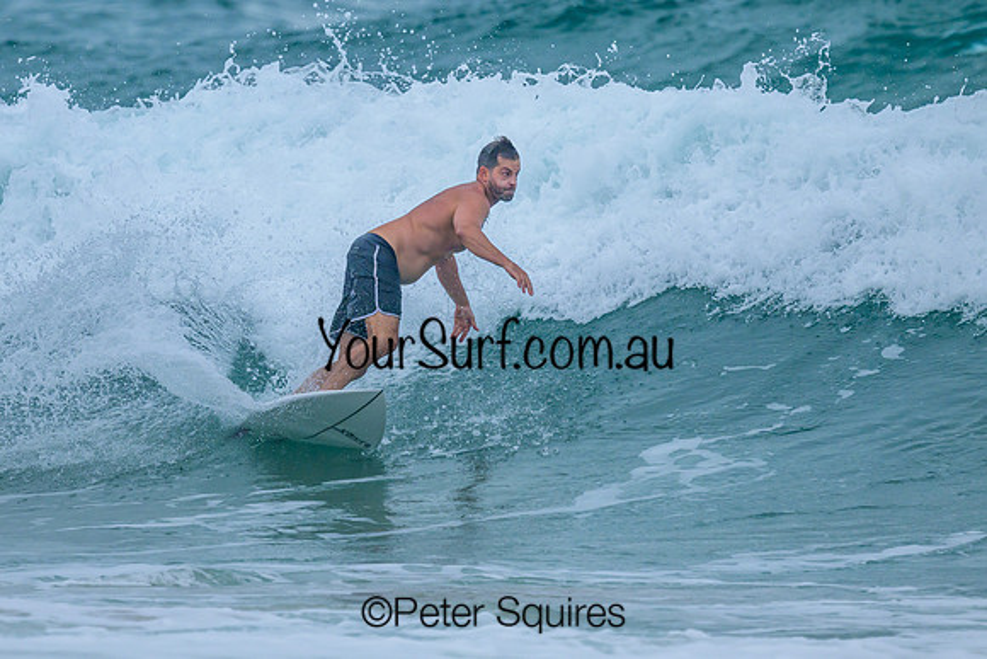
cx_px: 392
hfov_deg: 1.9
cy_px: 208
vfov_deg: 1.3
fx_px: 30153
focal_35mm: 1100
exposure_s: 1/3200
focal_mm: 800
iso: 500
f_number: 6.3
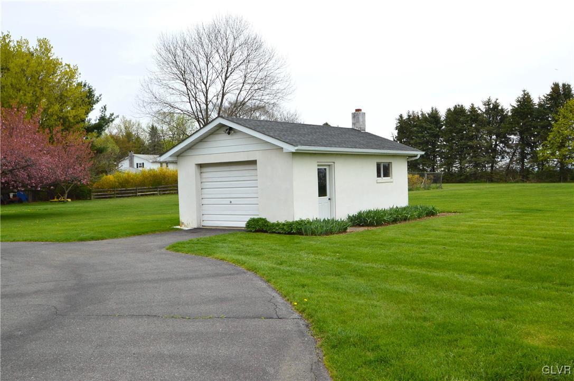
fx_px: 573
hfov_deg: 53.2
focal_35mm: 36
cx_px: 287
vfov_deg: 36.8
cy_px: 190
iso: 400
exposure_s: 1/250
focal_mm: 24
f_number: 10
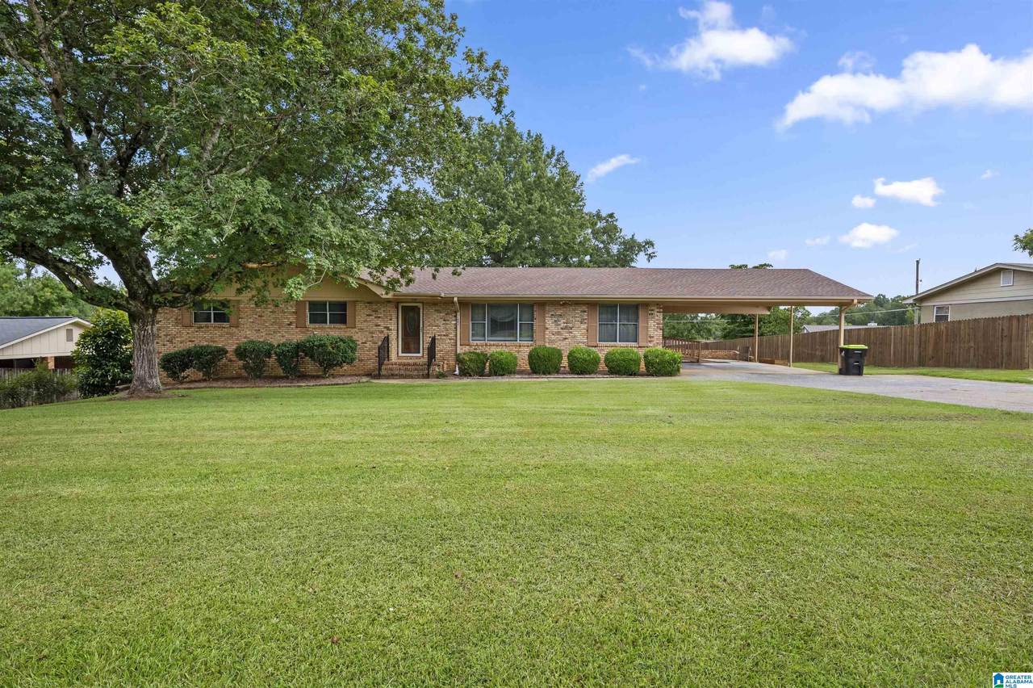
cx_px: 516
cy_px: 344
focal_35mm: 18
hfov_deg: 90.0
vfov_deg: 67.3
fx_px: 516
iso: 100
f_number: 8
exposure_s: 1/80
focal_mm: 18
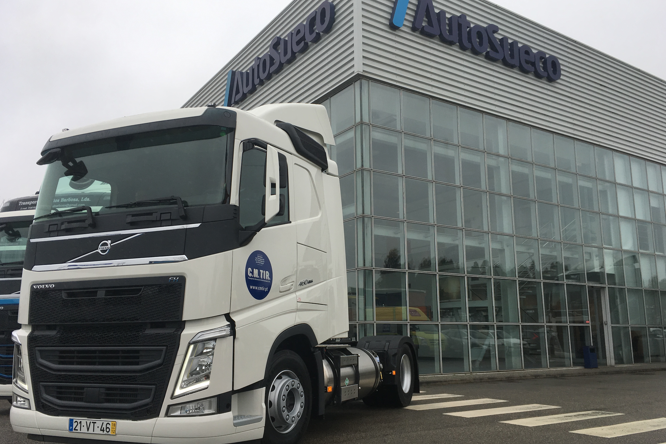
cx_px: 338
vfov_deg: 42.3
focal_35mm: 31
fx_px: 573
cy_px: 235
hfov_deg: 60.3
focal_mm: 4.15
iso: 25
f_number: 2.2
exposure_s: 1/478
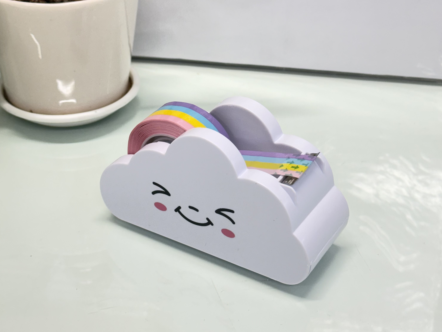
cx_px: 218
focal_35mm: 65
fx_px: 830
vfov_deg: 22.5
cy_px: 106
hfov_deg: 29.8
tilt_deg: -29.1
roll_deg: +0.6
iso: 125
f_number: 1.78
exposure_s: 1/100
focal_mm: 6.76
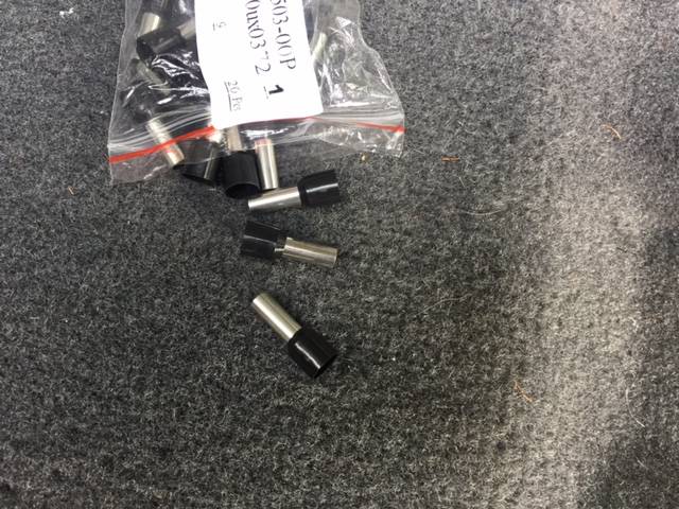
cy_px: 254
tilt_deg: -78.2
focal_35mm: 29
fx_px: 569
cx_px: 340
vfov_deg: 48.2
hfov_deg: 61.7
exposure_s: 1/30
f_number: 2.2
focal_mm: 4.15
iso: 32
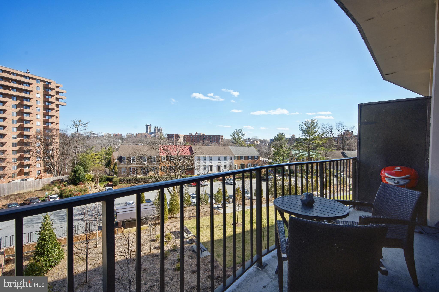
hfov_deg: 96.7
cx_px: 220
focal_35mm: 16
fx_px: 195
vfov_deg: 73.7
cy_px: 146
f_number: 9
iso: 200
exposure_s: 1/250
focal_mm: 16
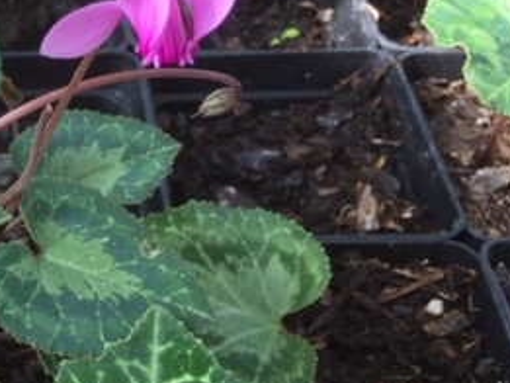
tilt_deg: -49.5
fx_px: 1047
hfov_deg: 24.7
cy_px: 272
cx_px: -104
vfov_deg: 20.6
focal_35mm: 71
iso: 32
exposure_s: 1/100
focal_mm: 4.15
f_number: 2.2
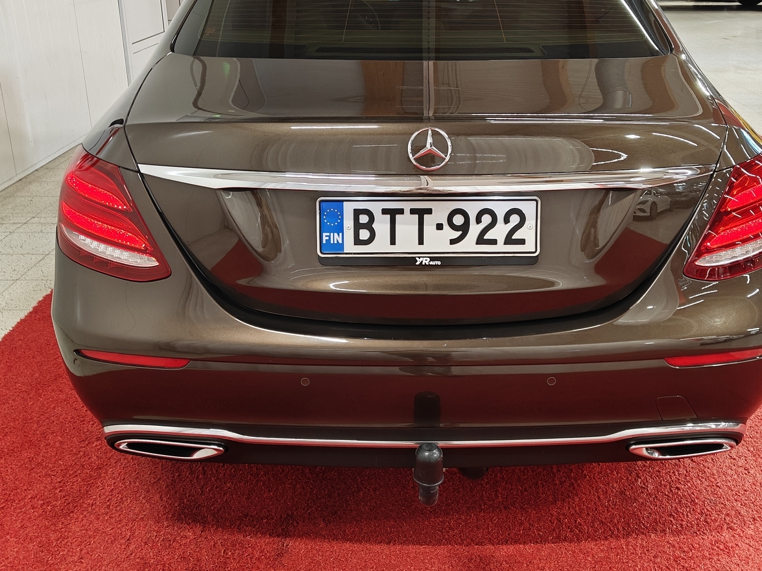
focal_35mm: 38
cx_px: 418
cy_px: 249
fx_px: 836
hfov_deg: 48.9
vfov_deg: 37.7
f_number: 1.8
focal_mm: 5.59
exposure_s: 1/50
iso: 80
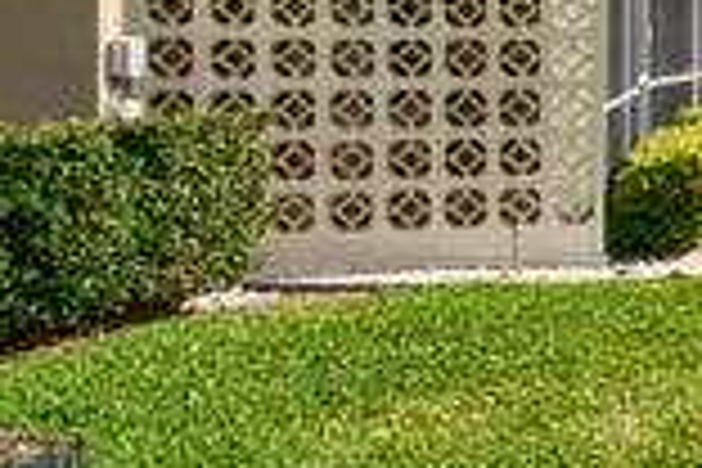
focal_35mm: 74
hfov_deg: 18.4
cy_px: 50
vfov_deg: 18.1
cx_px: 1390
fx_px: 1443
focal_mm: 16
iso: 200
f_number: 8
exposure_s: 1/800
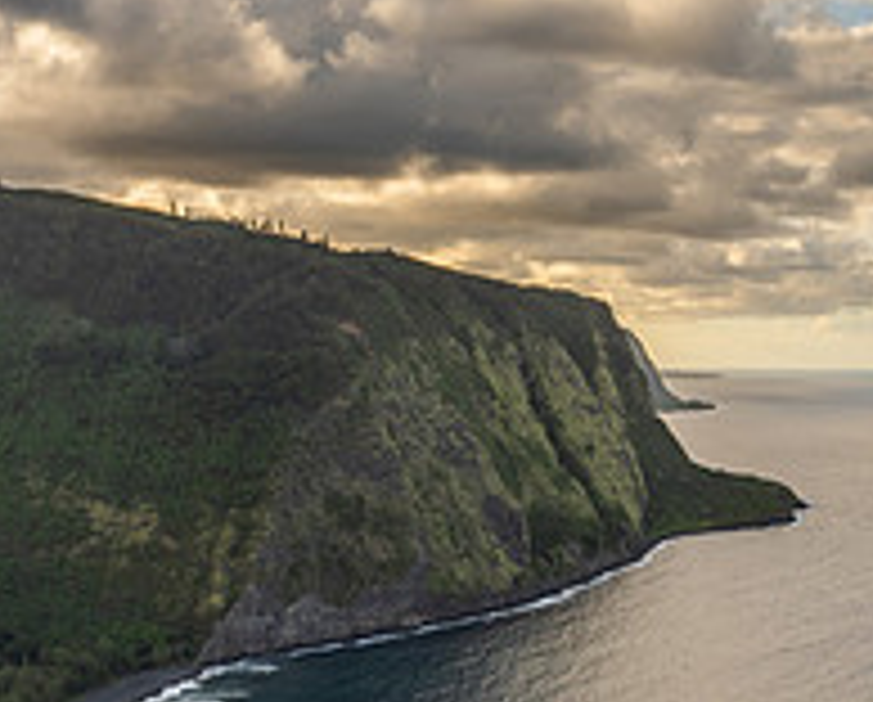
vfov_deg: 21.6
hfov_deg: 25.9
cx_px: 850
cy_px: 574
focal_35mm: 70
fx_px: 1812
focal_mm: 25
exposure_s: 1/80
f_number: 11
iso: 125
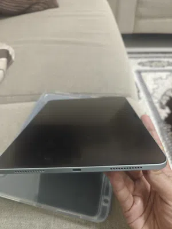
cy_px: 114
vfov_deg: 73.9
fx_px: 152
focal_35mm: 23
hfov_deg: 58.9
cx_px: 86
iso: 1250
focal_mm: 6.06
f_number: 1.6
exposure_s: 1/56
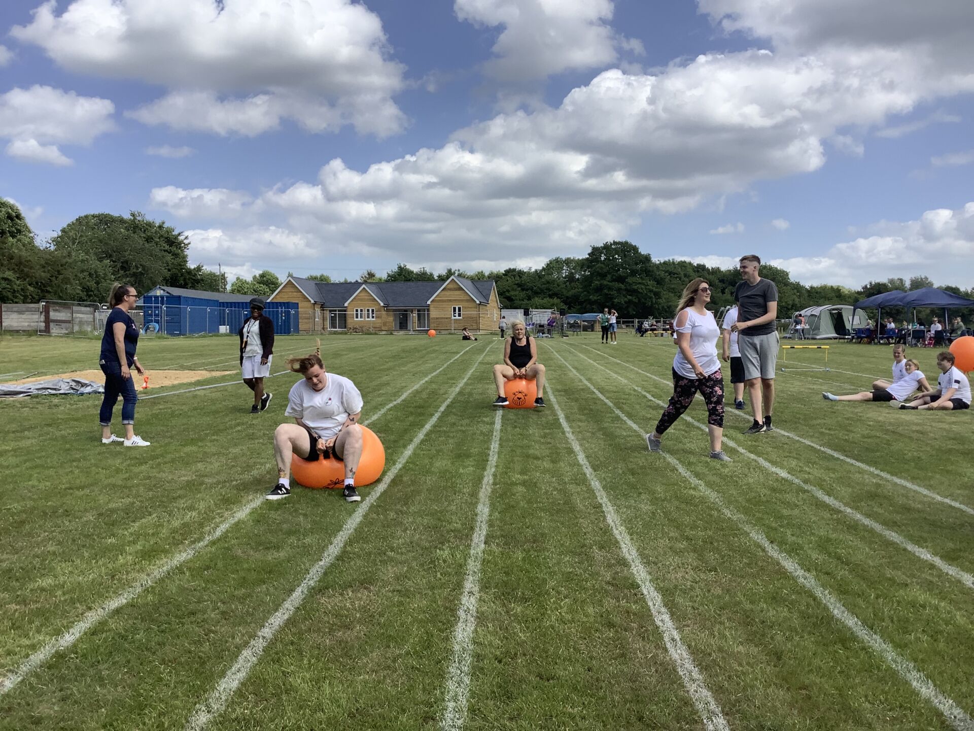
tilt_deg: -1.7
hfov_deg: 58.4
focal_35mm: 31
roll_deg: +0.3
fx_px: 872
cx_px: 487
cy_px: 366
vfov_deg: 45.4
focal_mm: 3.3
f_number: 2.4
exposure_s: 1/1481
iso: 25
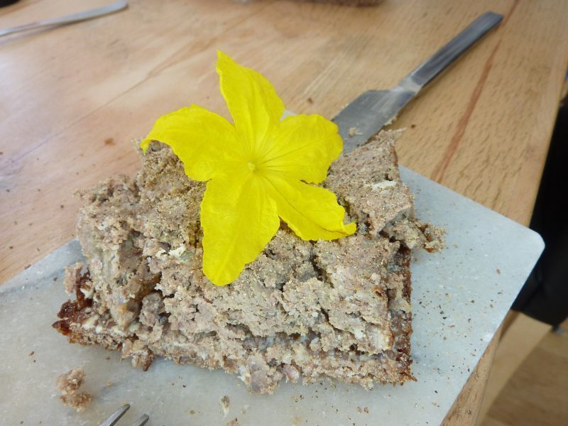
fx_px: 410
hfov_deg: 69.4
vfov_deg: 54.9
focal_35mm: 25
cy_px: 213
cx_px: 284
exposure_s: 1/40
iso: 100
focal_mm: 4.1
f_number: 4
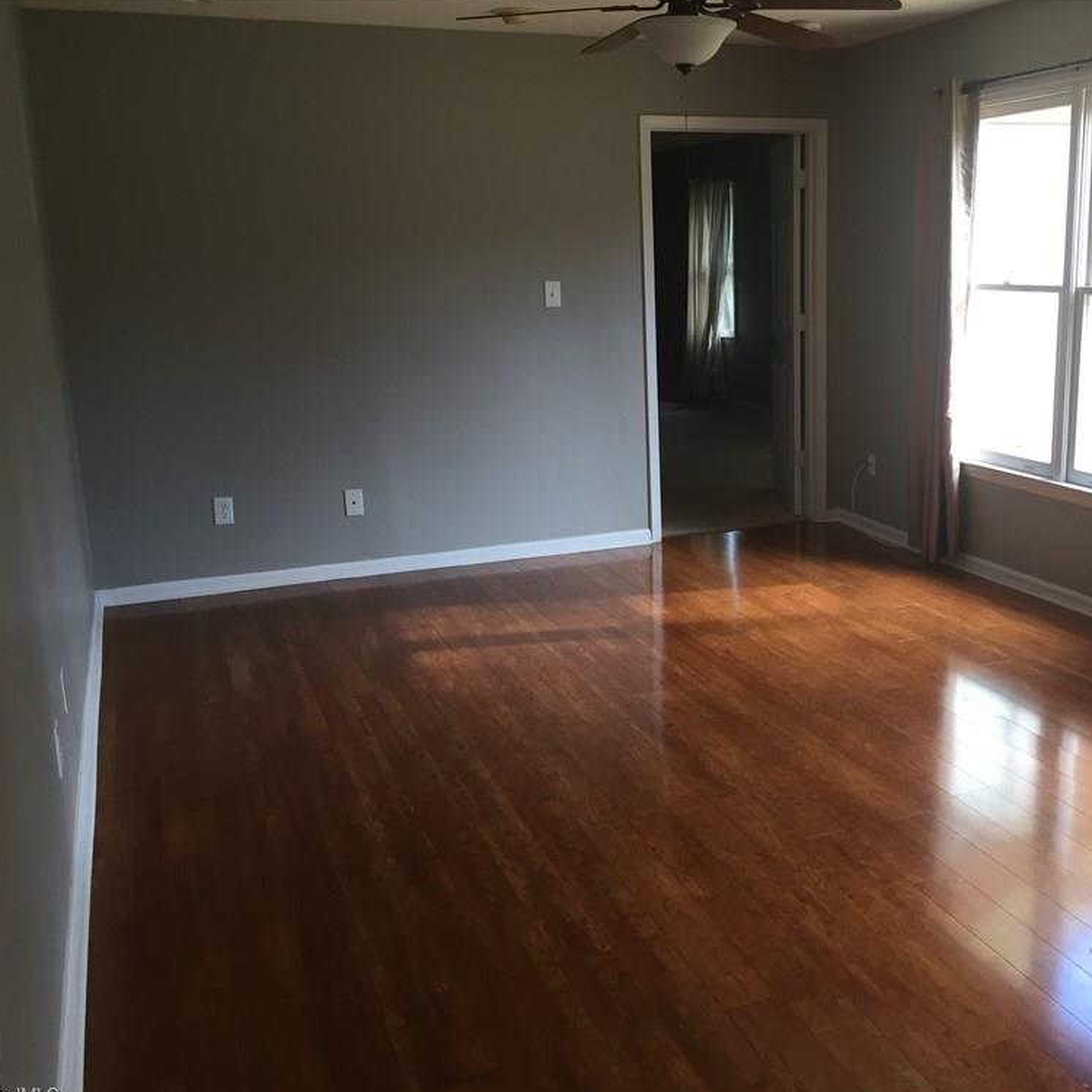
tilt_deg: -12.5
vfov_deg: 47.2
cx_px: 700
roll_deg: -0.5
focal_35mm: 35
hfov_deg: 46.7
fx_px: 1249
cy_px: 550
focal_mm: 4.15
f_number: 2.2
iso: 32
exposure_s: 1/30
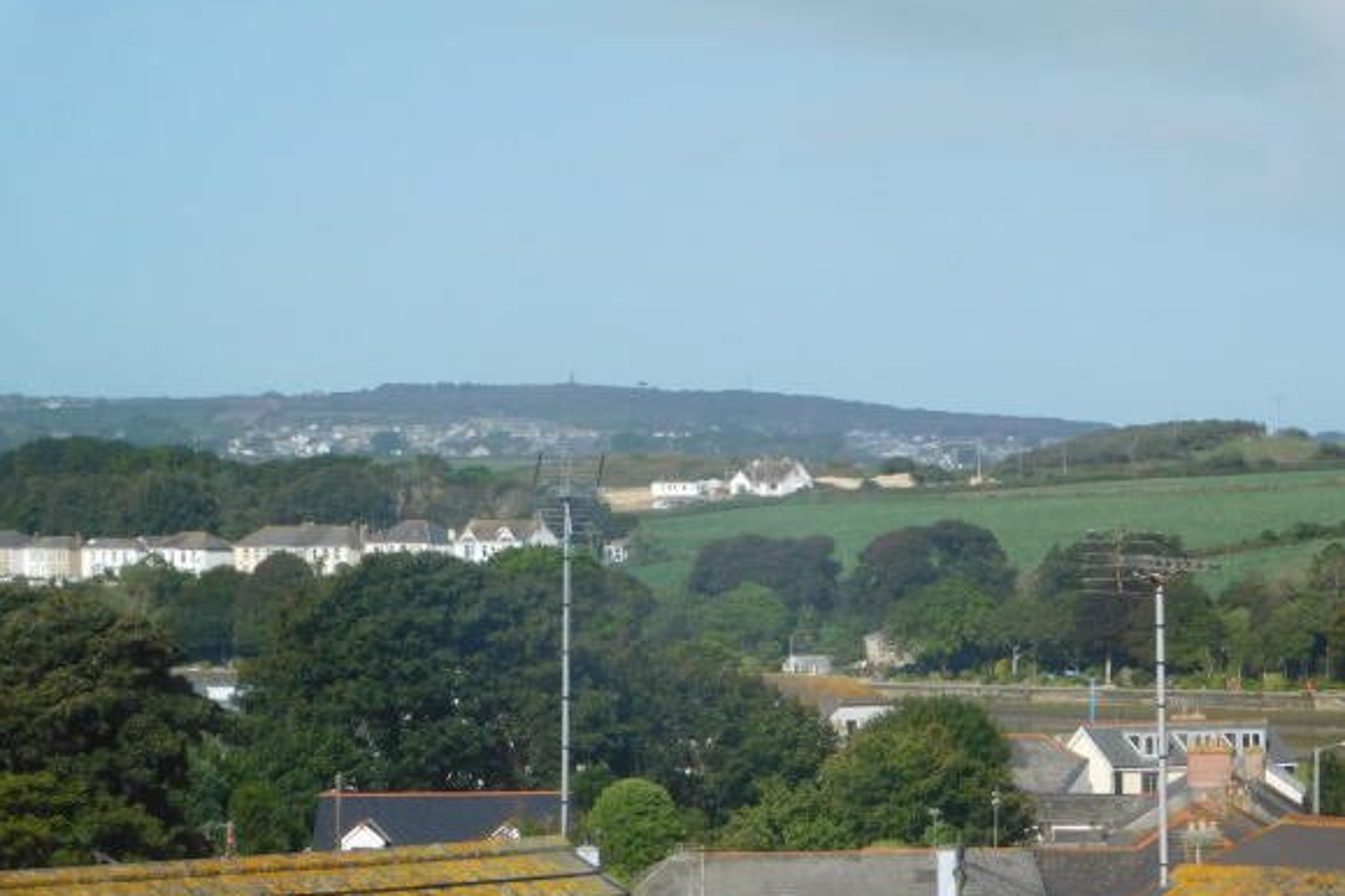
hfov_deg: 13.2
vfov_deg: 8.9
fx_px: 5791
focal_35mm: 155
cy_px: 498
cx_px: 675
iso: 125
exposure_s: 1/500
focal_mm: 26.3
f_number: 5.1
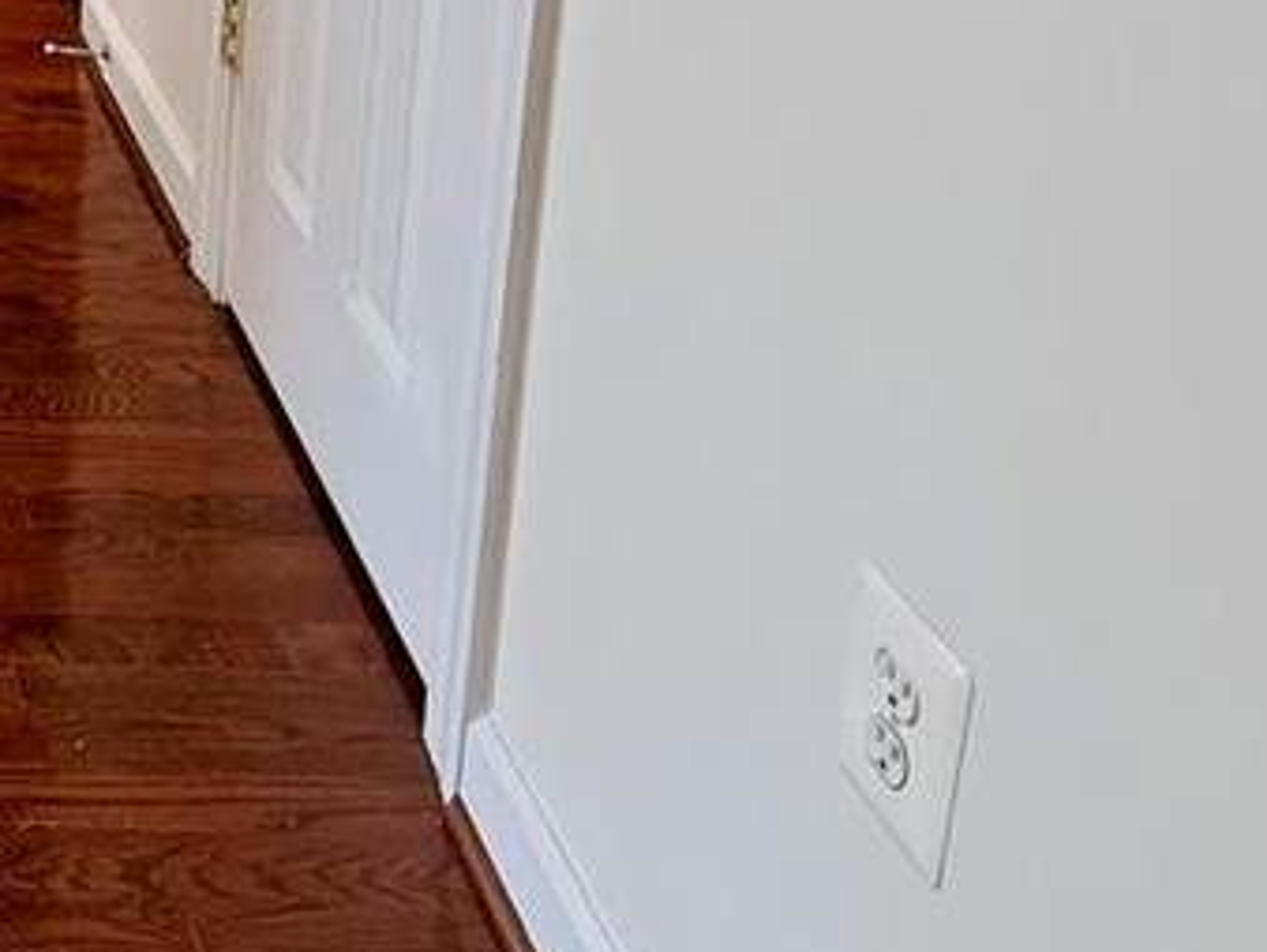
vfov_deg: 23.2
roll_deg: +0.4
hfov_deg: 28.8
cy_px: -401
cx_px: -420
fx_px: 1941
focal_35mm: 53
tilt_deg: -11.2
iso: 160
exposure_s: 1/120
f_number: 2.2
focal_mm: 2.22
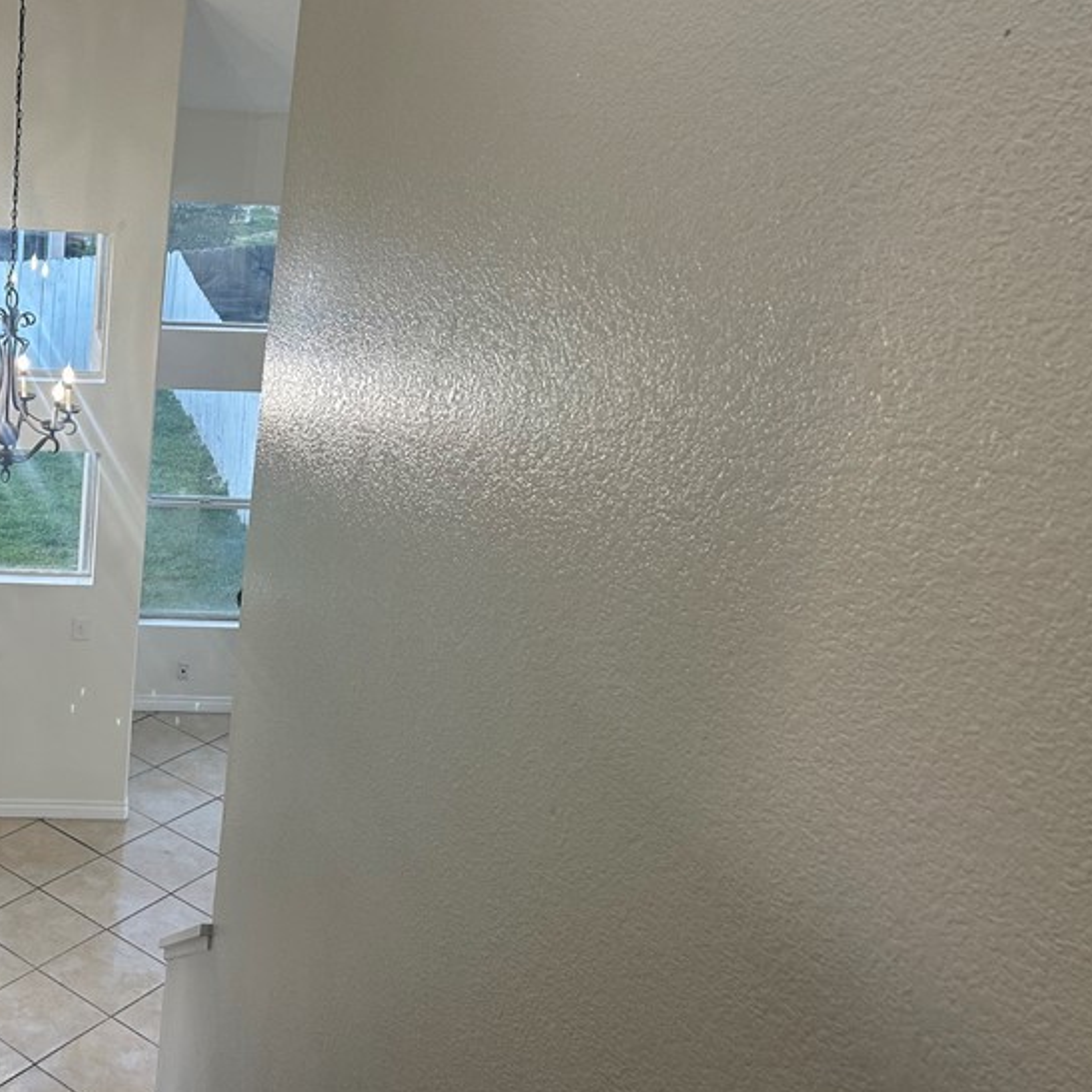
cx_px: 82
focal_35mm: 43
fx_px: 1535
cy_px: 557
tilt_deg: -20.4
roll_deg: -3.5
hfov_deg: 36.4
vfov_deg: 39.2
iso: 100
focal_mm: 5.7
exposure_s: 1/120
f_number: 1.5
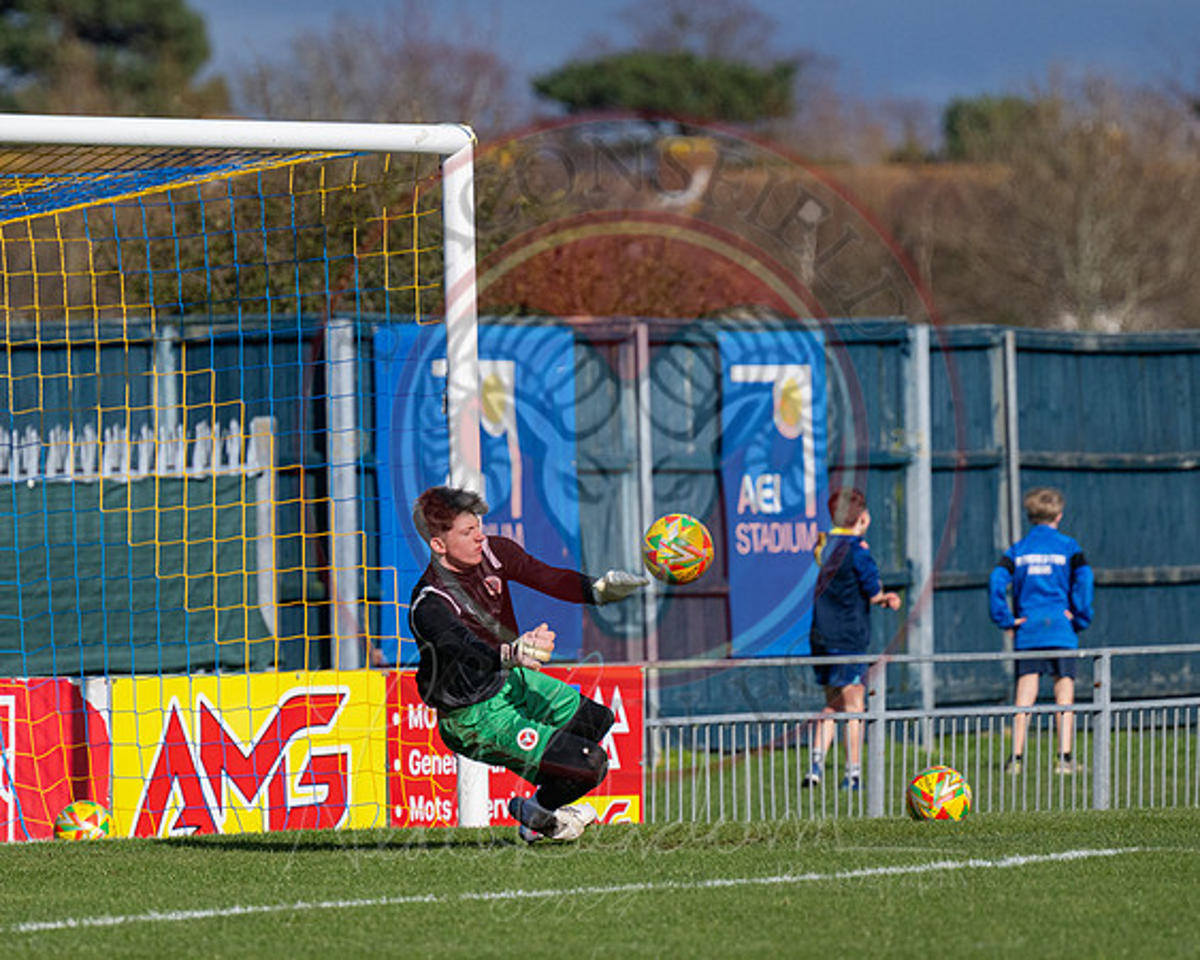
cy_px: 480
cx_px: 600
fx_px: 13800
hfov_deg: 5.0
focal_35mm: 389
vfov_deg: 4.0
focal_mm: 230
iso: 400
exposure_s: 1/8000
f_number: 4
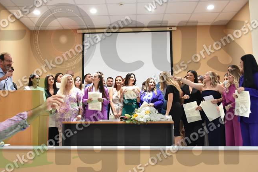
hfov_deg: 49.4
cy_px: 89
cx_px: 113
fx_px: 279
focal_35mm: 39
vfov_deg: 34.2
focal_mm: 22
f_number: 5.6
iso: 2000
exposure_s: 1/100
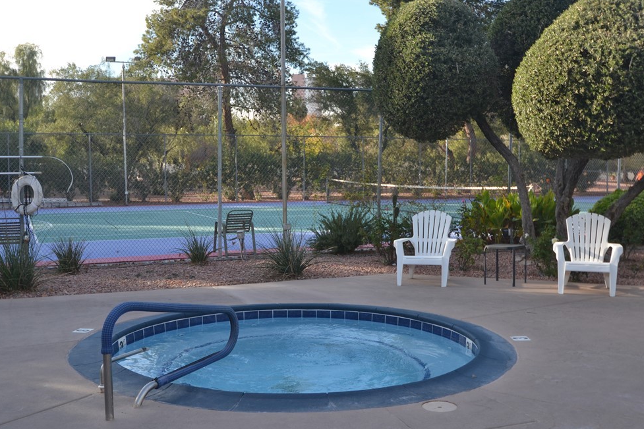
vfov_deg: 33.4
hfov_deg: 48.4
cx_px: 318
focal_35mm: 40
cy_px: 219
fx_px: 716
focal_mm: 24
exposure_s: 1/125
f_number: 5.6
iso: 110
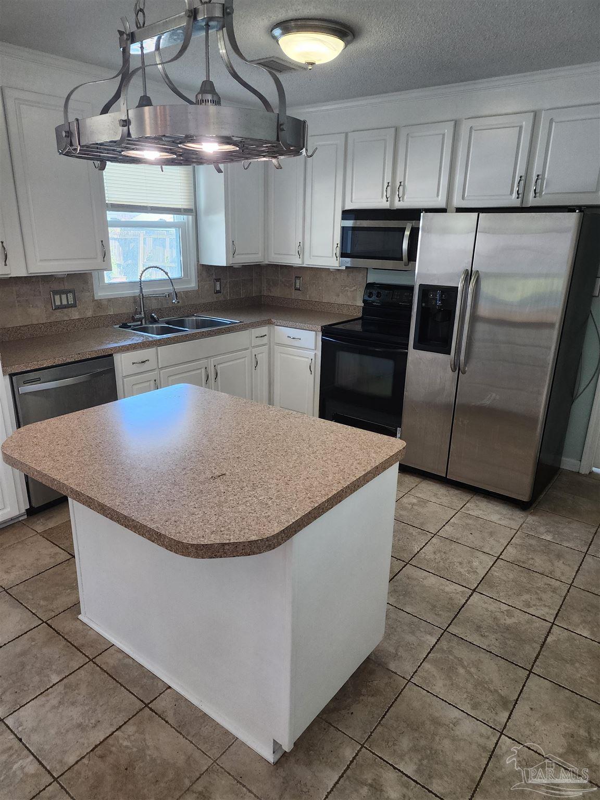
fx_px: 532
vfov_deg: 73.9
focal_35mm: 23
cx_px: 300
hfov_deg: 58.9
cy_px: 400
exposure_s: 1/120
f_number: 1.8
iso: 200
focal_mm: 6.4
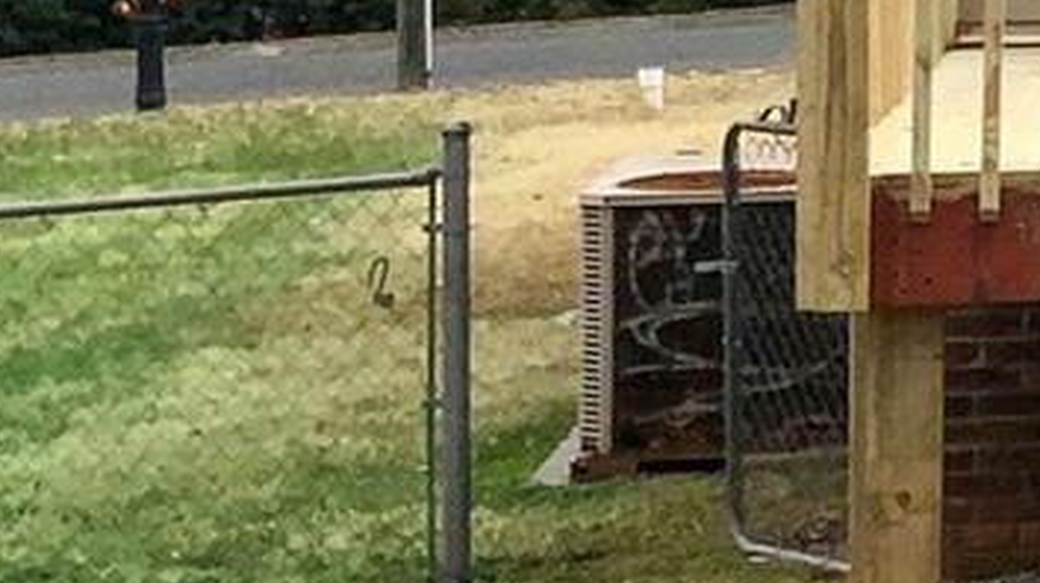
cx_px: 2797
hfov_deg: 9.8
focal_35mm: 183
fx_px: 5043
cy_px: -315
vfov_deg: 6.5
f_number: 1.8
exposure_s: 1/800
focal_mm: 3
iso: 16
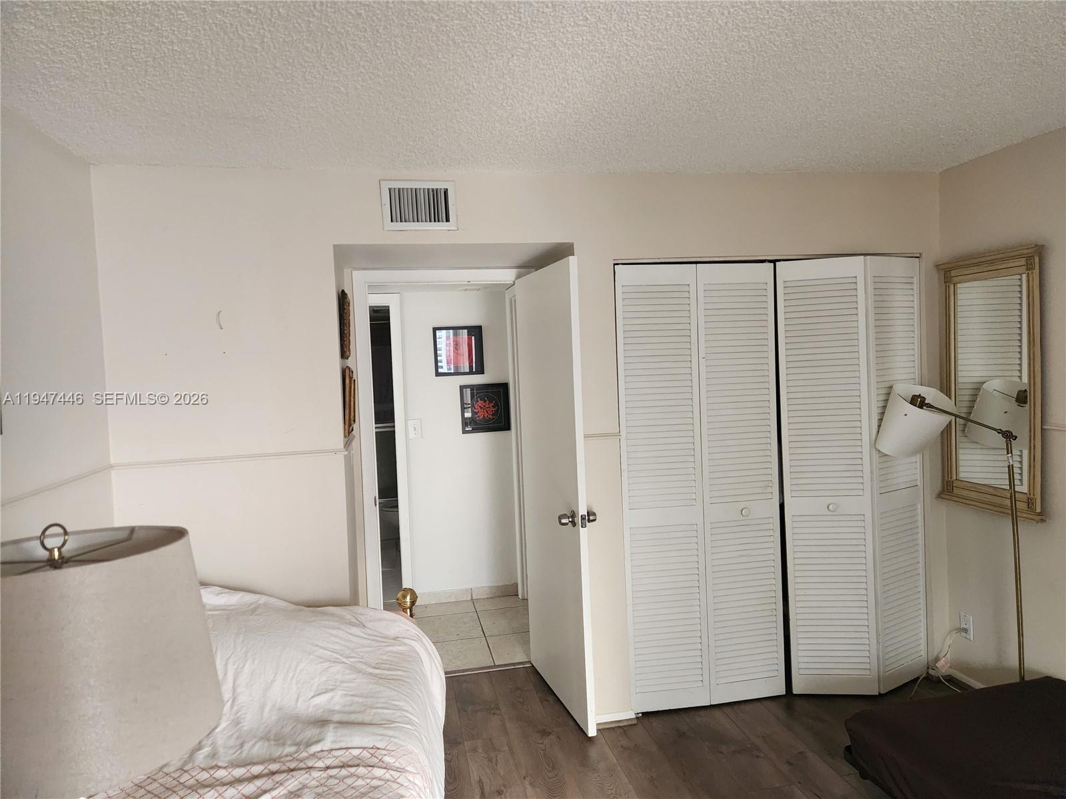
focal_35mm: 23
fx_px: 708
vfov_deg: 58.9
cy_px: 400
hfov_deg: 73.9
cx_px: 533
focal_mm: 5.4
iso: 1000
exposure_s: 1/120
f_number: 1.8
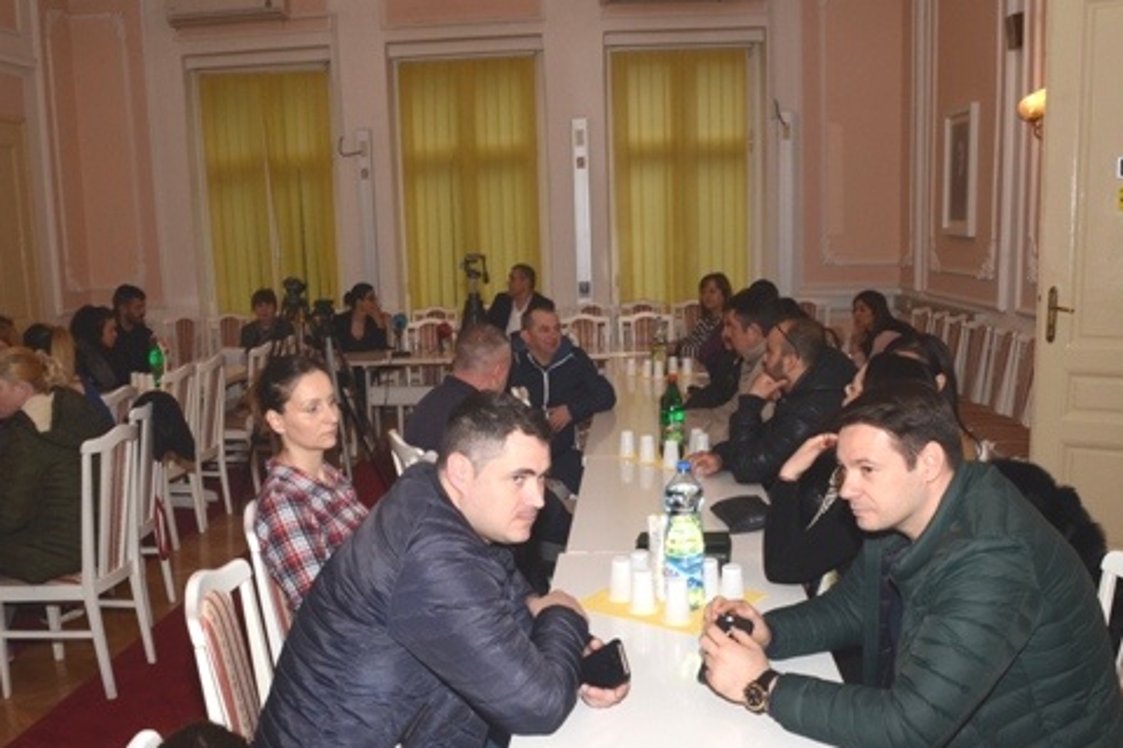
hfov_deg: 53.1
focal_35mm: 36
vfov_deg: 36.6
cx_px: 520
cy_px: 481
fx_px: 1123
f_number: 9
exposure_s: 1/50
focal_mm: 18
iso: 320
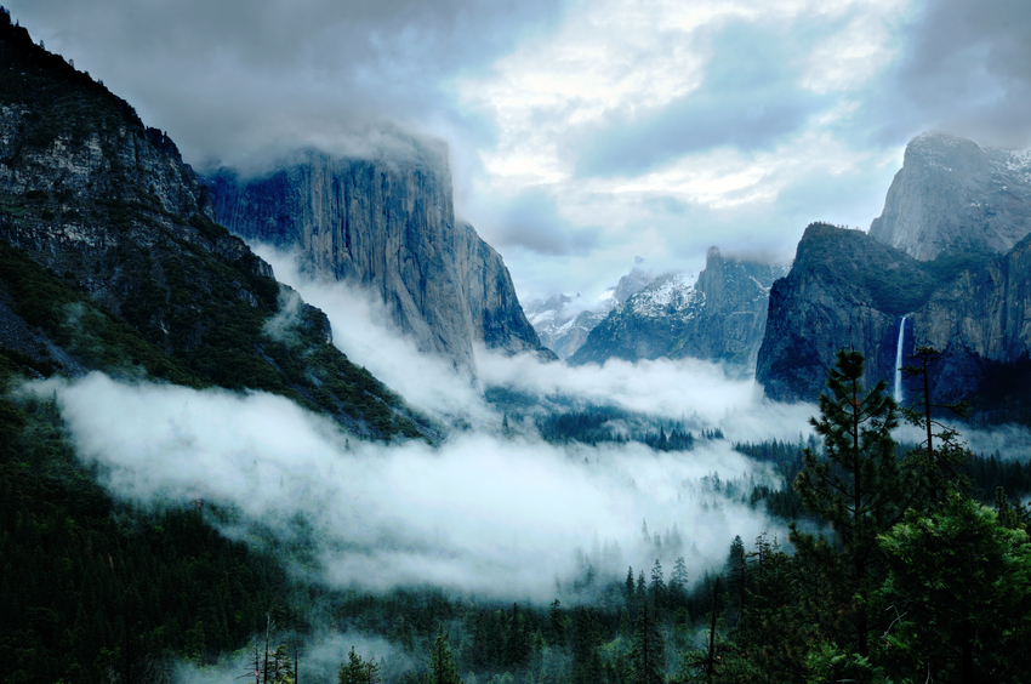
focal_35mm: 42
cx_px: 516
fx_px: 1201
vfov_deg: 31.8
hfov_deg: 46.5
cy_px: 342
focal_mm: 28
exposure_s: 1/2.5
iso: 200
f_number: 14
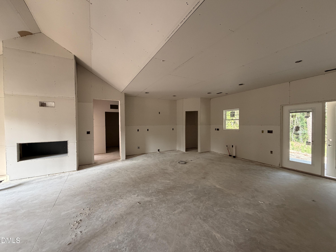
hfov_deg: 102.1
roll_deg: +0.7
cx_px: 168
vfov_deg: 85.7
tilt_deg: +0.0
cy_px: 126
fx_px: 136
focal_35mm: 14
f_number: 2.2
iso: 320
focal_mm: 2.22
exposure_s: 1/121
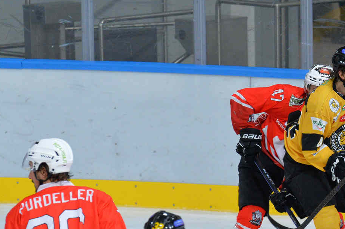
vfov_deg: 2.0
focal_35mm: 677
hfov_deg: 3.0
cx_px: 356
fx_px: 6482
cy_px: 173
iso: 4000
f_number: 6.3
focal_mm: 310
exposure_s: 1/1000
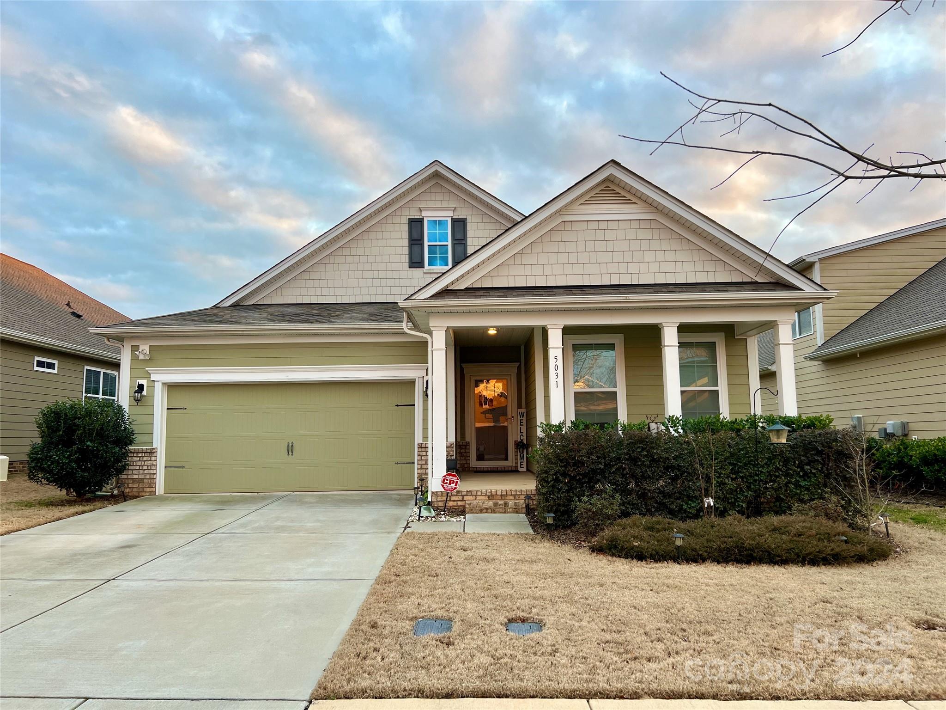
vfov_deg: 53.1
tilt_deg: +6.4
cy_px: 355
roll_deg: +1.3
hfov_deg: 67.3
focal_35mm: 26
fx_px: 711
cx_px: 473
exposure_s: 1/121
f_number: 1.5
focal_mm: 5.7
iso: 40
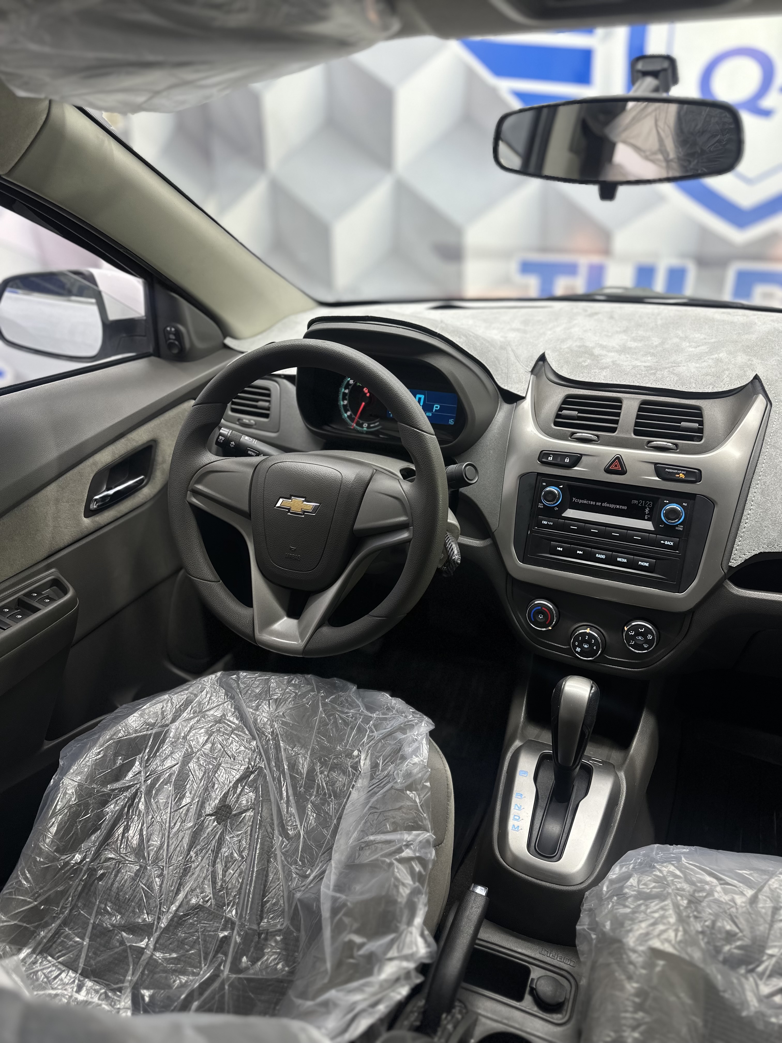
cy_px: 522
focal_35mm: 24
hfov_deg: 56.8
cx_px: 391
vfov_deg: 71.6
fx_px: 723
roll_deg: +1.2
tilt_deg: -27.7
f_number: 1.78
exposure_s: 1/100
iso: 64
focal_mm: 6.86
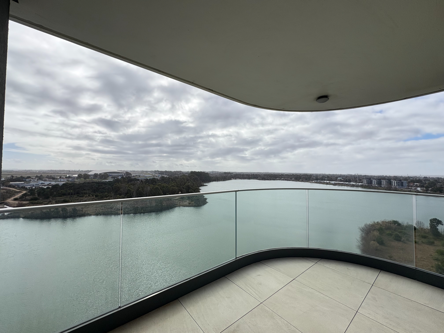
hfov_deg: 102.1
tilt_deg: +1.4
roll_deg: -0.6
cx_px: 222
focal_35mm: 14
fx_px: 180
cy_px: 166
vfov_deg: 85.7
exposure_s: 1/2770
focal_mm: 2.22
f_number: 2.2
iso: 64
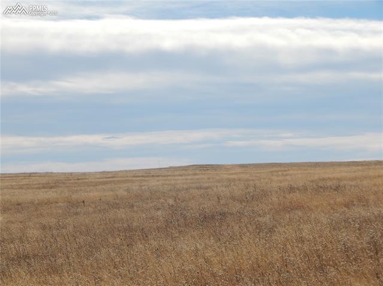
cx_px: 192
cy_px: 143
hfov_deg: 18.9
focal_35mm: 104
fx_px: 1150
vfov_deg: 14.2
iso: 125
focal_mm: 18.7
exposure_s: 1/400
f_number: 9
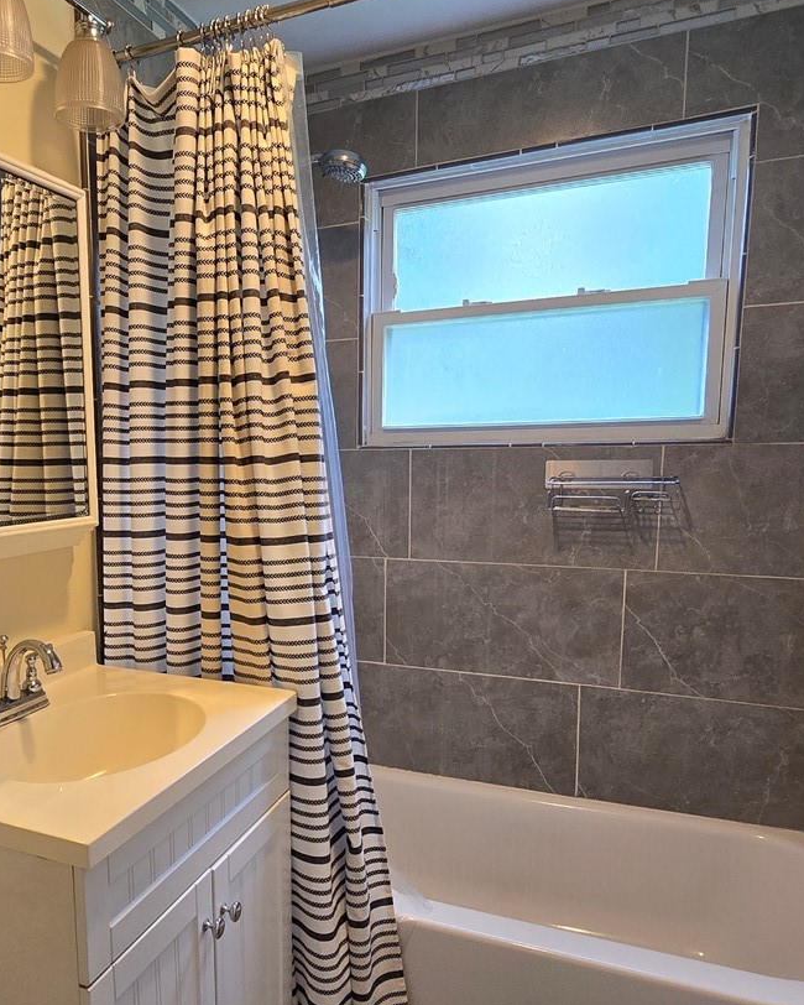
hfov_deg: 55.0
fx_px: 743
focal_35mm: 25
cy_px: 576
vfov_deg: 67.7
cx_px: 235
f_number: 2.2
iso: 100
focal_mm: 2.2
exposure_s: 1/60
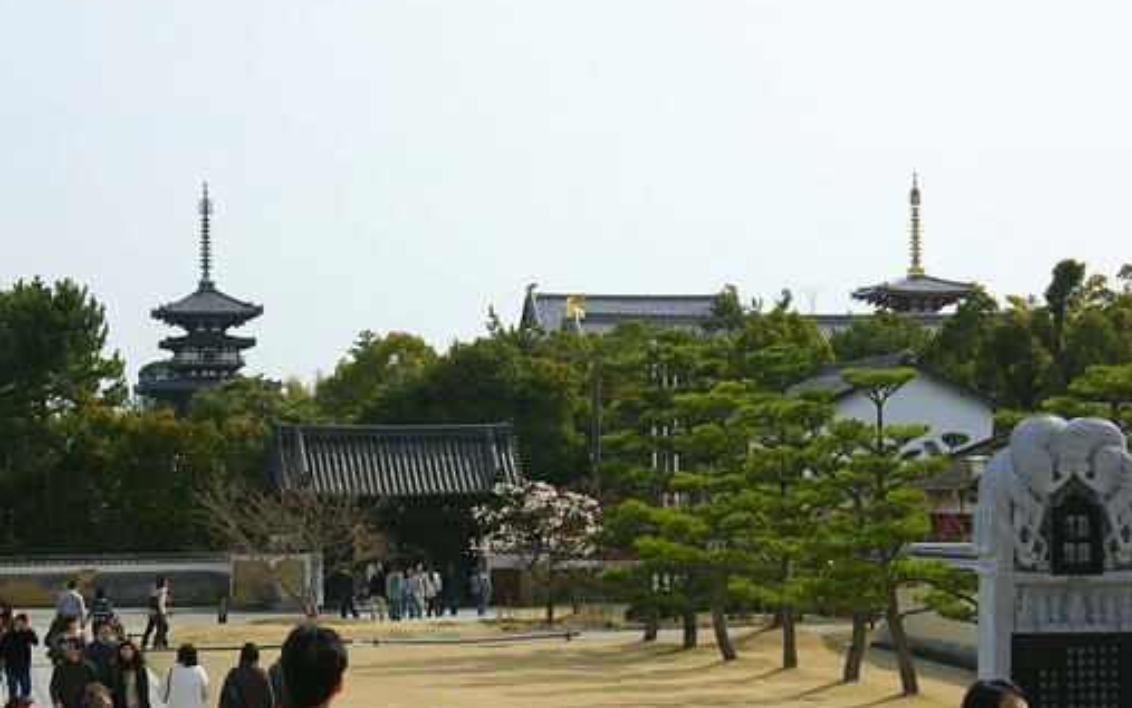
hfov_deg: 19.3
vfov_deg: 12.1
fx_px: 3332
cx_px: 567
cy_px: 352
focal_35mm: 108
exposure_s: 1/200
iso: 200
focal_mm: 70
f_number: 11
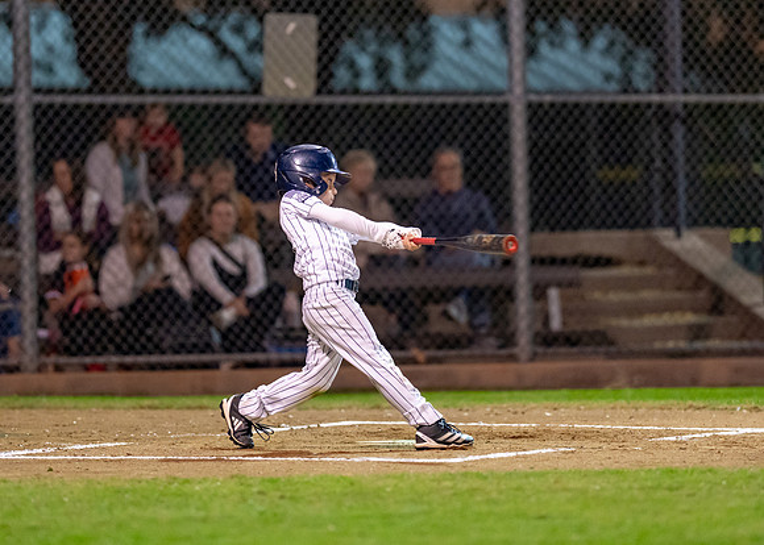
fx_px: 5363
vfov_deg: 5.8
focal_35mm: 247
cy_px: 207
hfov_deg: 8.1
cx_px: 336
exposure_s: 1/1000
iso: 2500
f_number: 1.8
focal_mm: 135
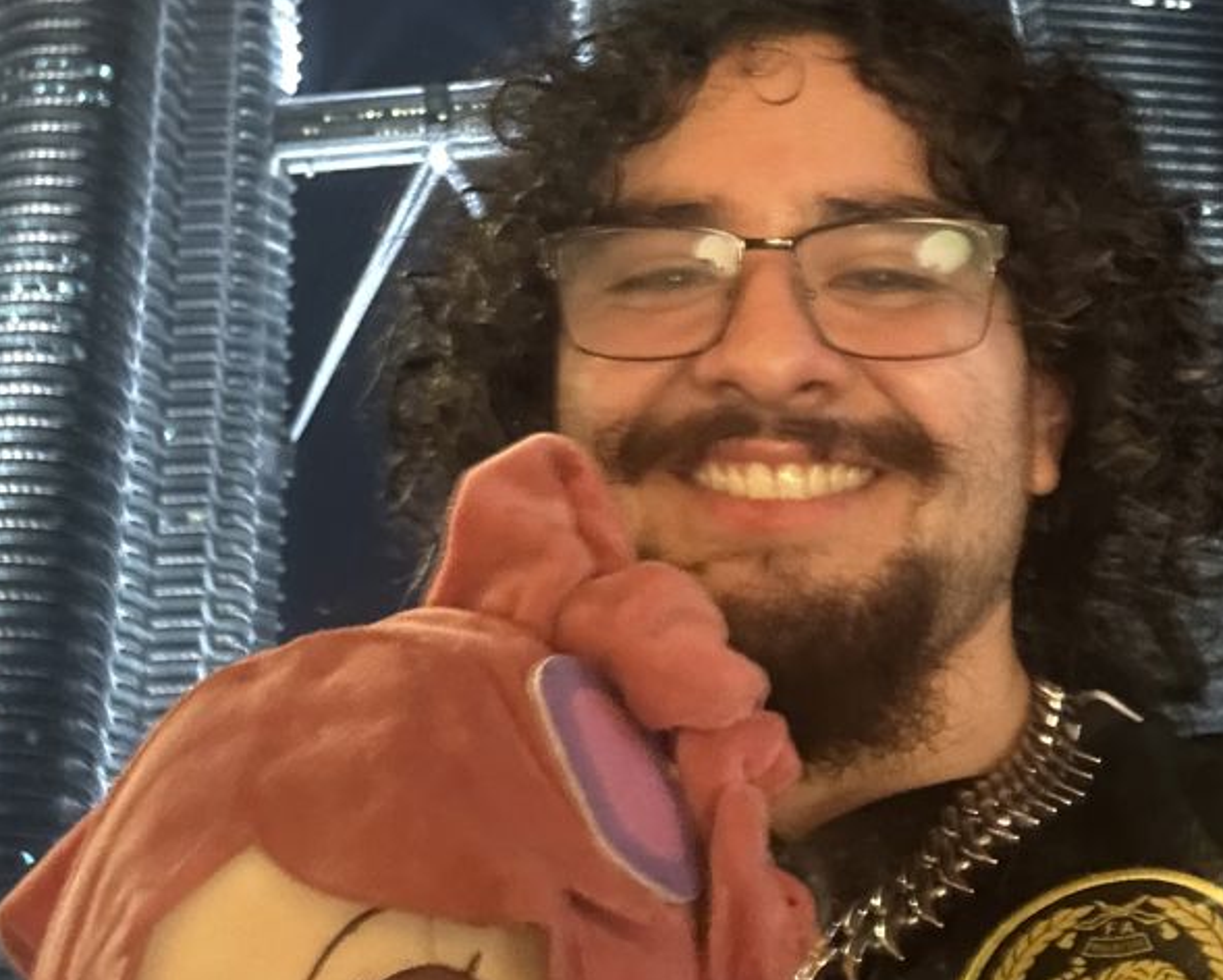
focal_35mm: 53
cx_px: 546
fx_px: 1920
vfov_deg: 27.3
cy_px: 36
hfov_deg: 35.3
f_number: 1.9
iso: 640
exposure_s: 1/17
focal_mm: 2.69
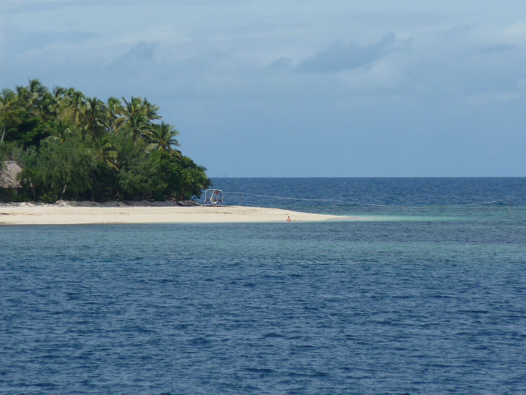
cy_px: 198
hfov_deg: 5.0
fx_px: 6063
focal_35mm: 399
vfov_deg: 3.7
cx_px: 263
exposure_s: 1/640
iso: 80
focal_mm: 49.2
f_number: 5.6
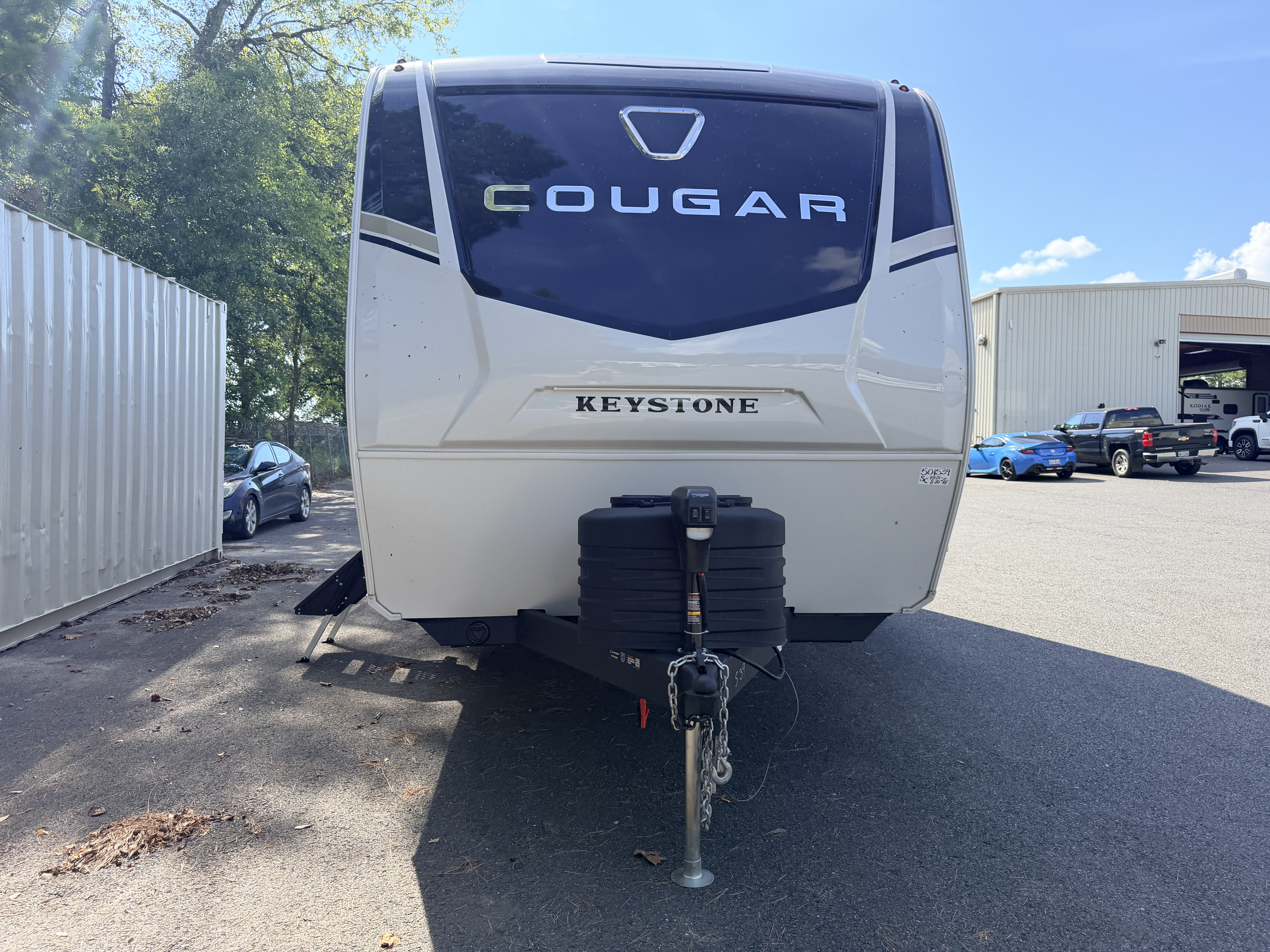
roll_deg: +0.2
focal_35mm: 24
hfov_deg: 71.6
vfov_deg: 56.8
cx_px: 635
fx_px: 881
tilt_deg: -2.0
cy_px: 476
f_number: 1.78
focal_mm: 6.76
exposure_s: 1/2053
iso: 100
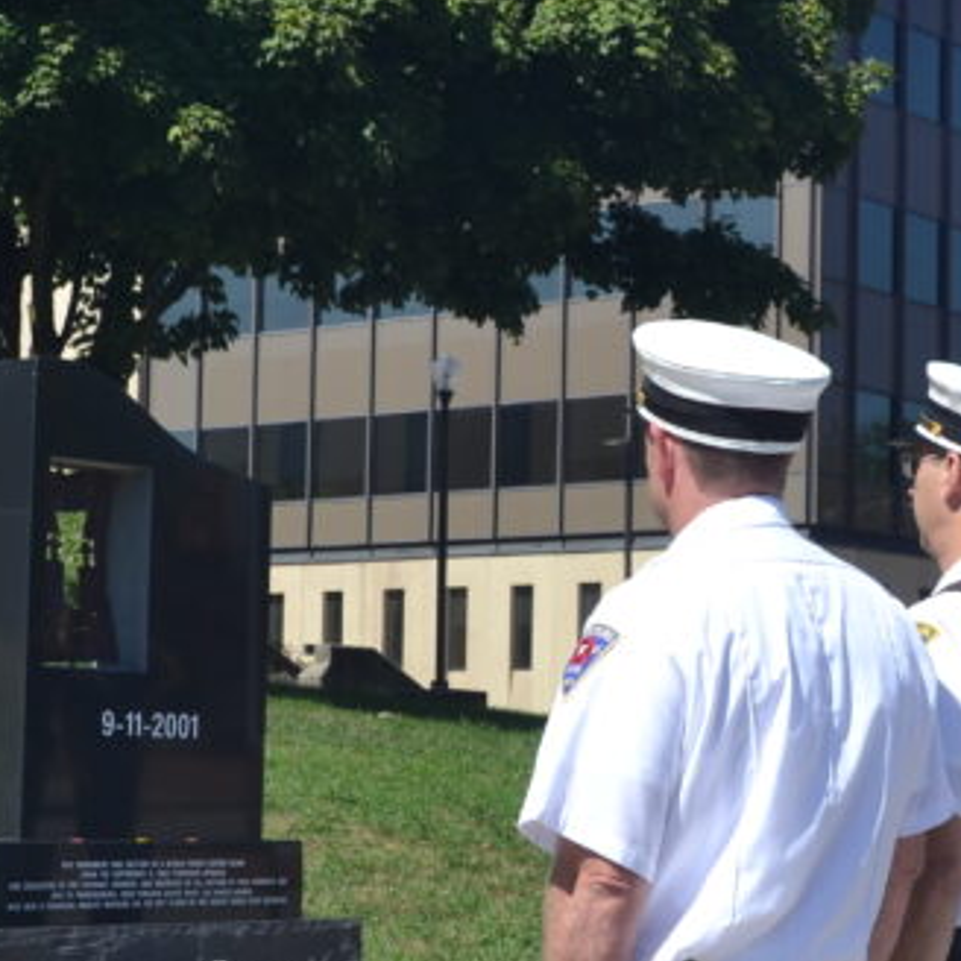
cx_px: 606
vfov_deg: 18.4
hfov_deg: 18.5
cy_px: 628
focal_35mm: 94
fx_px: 2952
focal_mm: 22
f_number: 8
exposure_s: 1/250
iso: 100
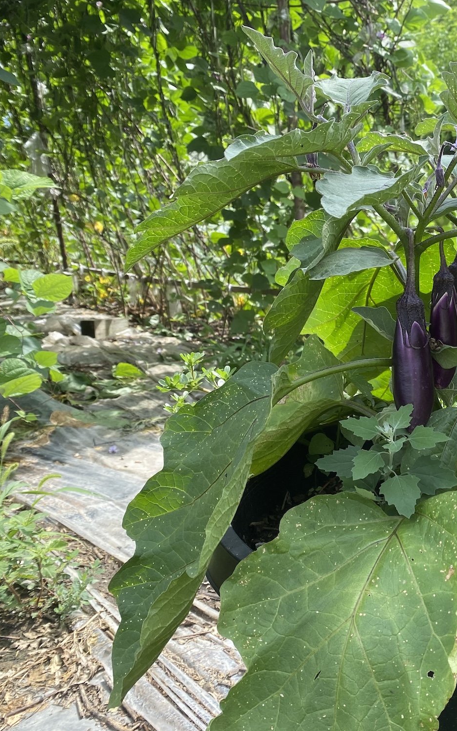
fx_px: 737
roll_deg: +1.8
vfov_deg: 52.8
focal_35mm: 37
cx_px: 427
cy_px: 366
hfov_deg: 32.4
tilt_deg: -10.6
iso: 32
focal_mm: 4.25
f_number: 1.8
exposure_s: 1/738
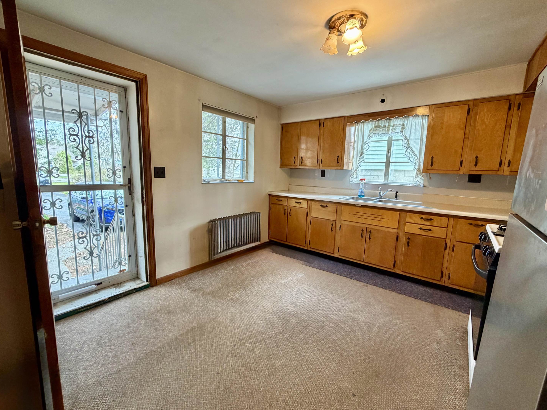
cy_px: 204
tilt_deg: -6.9
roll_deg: -0.7
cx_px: 273
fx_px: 237
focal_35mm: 15
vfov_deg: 81.7
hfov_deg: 98.2
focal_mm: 2.22
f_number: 2.2
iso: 250
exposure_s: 1/120
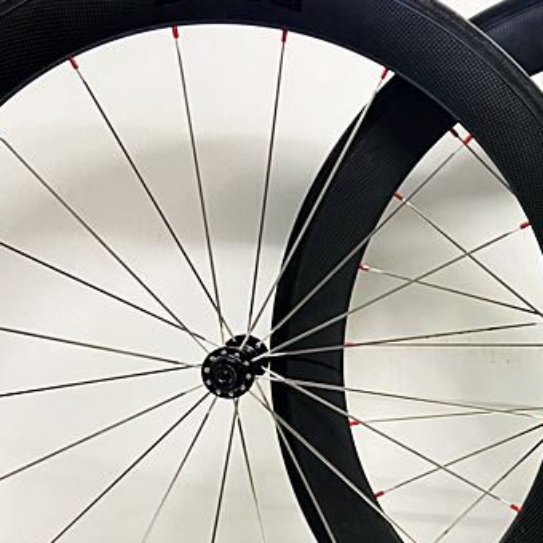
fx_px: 958
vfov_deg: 31.4
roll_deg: -1.8
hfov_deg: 30.7
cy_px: 364
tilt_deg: -10.0
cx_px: 446
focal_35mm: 54
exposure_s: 1/25
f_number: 1.8
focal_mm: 4.25
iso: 800
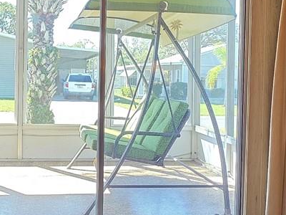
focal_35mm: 52
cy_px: 87
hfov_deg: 36.4
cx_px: 92
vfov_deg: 28.0
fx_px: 430
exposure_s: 1/120
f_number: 1.9
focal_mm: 2.2
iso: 100
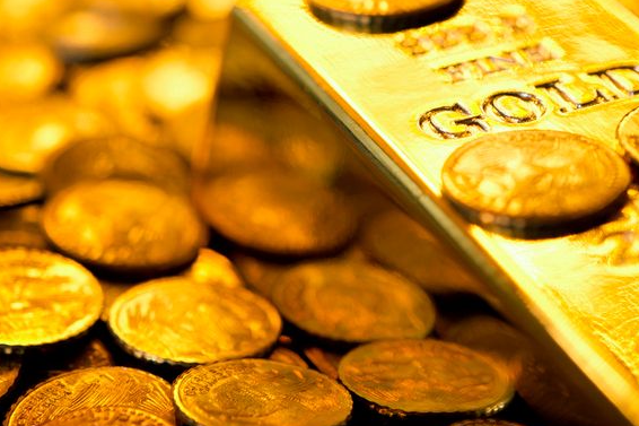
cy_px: 25
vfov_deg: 10.2
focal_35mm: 133
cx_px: 501
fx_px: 2360
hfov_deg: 15.3
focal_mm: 60
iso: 100
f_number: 8
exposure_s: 1/4
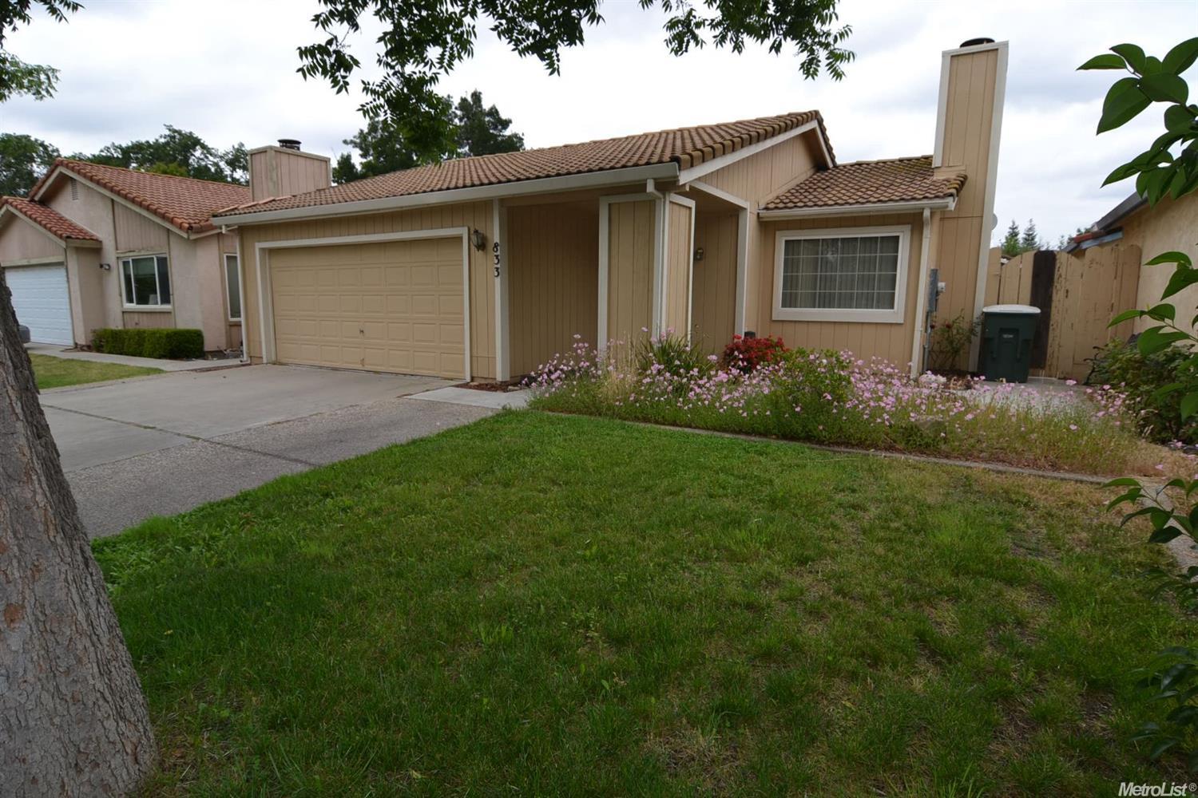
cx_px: 599
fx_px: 599
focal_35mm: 18
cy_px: 399
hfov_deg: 90.0
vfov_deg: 67.4
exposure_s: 1/200
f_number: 7.1
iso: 100
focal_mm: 12
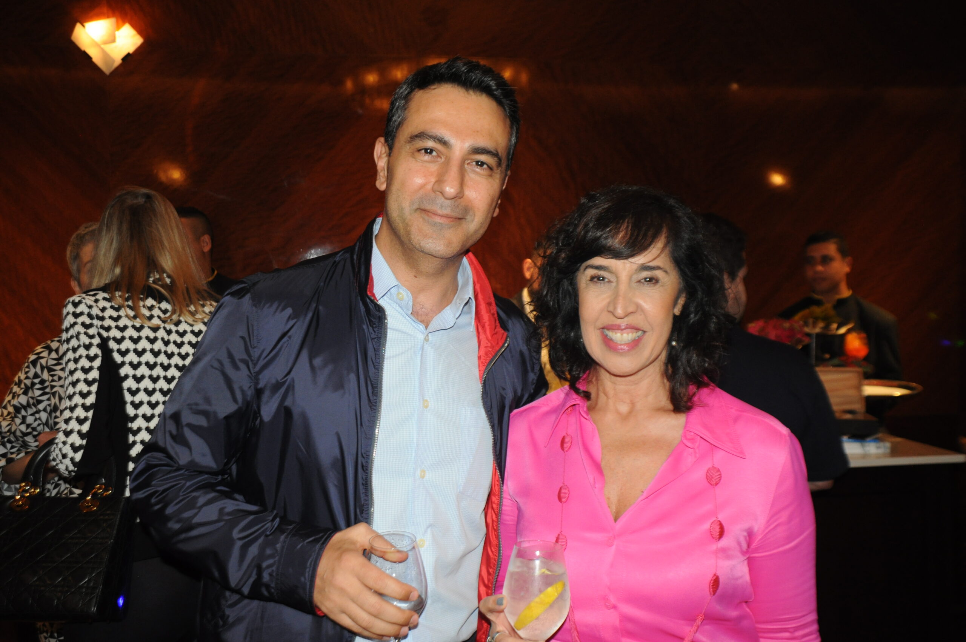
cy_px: 321
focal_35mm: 33
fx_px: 884
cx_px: 483
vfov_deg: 39.9
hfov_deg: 57.3
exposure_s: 1/60
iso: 800
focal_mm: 22
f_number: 4
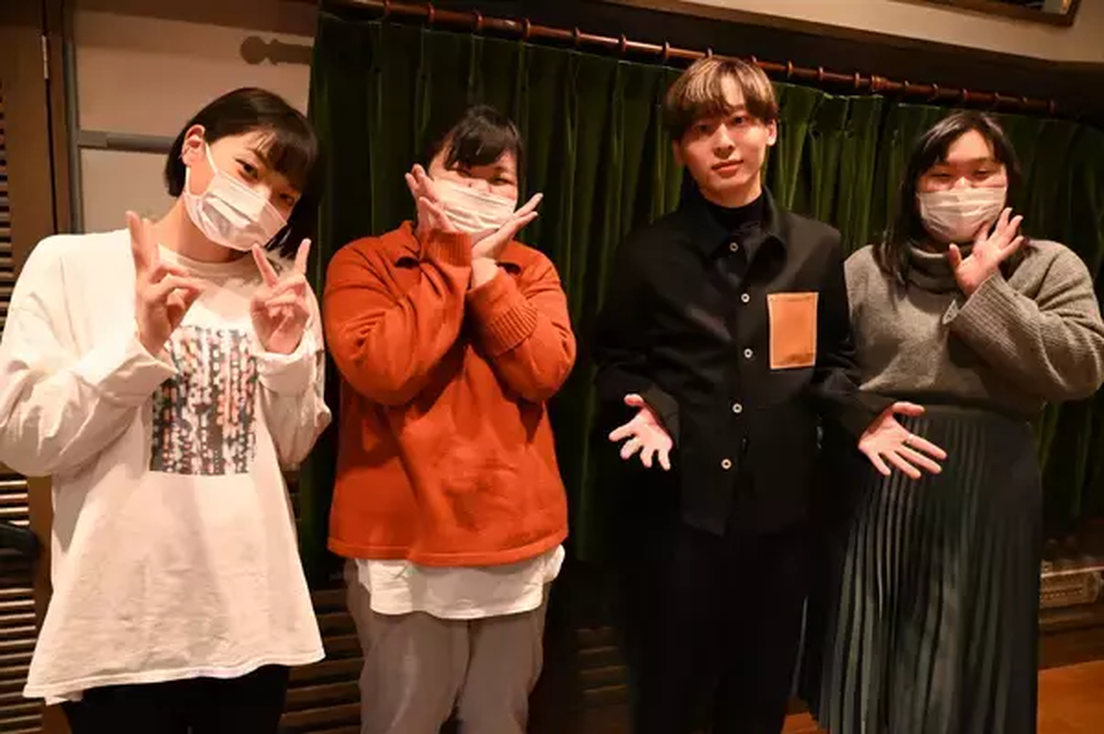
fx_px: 735
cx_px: 552
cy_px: 367
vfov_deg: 53.1
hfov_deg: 73.8
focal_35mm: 24
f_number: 4
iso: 7200
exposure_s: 1/60
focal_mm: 24
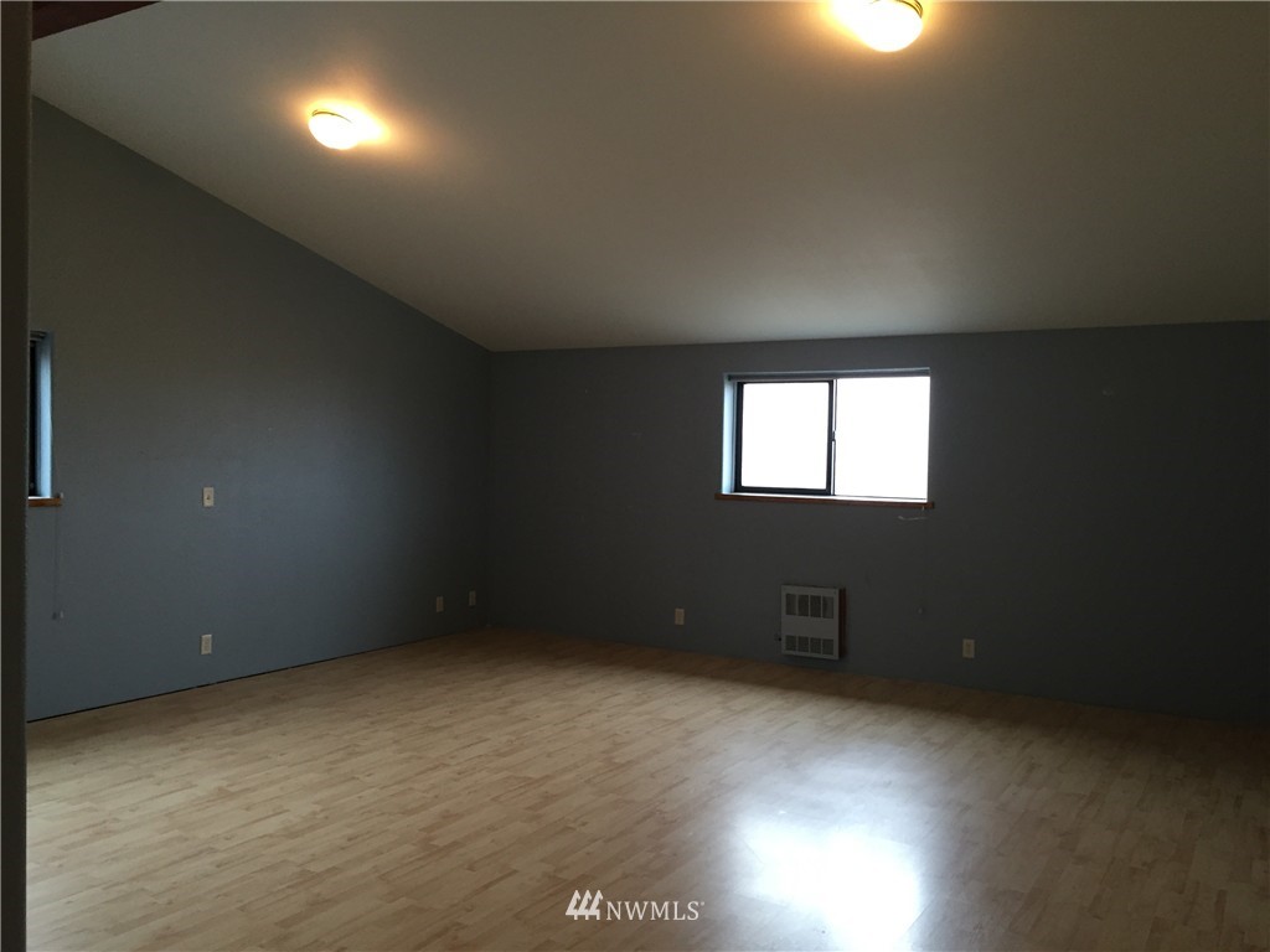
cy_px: 476
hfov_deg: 61.7
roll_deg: -0.8
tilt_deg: -0.9
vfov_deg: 48.2
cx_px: 635
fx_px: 1064
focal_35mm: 29
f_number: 2.2
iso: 125
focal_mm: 4.15
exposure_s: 1/30
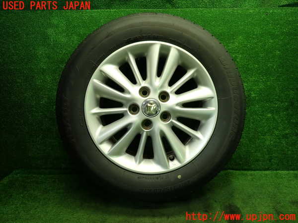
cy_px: 112
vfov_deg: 54.9
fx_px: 215
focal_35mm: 25
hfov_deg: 69.4
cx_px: 149
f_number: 2
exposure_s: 1/60
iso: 160
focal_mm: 4.5
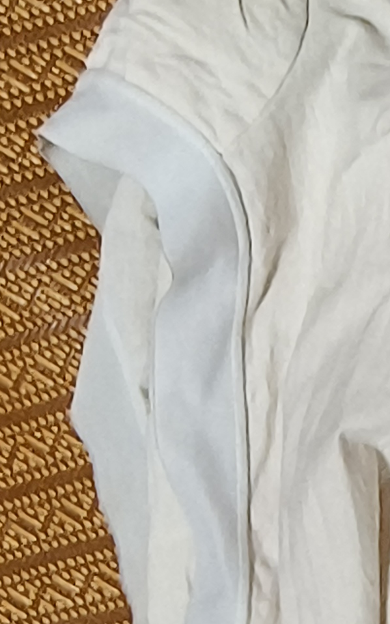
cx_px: 954
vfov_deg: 18.0
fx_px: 1972
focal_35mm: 116
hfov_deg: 9.9
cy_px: 249
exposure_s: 1/30
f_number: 2
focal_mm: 2.28
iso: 359
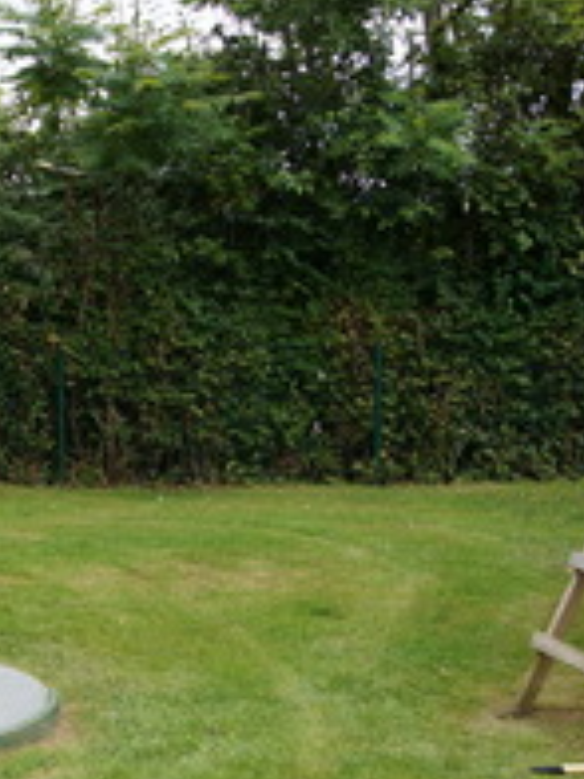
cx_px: -40
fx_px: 1192
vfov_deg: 36.0
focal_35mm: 53
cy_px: 485
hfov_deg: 25.7
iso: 100
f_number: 4
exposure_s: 1/500
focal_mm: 18
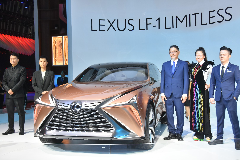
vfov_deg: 28.1
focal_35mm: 48
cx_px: 120
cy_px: 80
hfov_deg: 41.1
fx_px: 320
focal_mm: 32
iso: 800
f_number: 7.1
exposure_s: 1/125
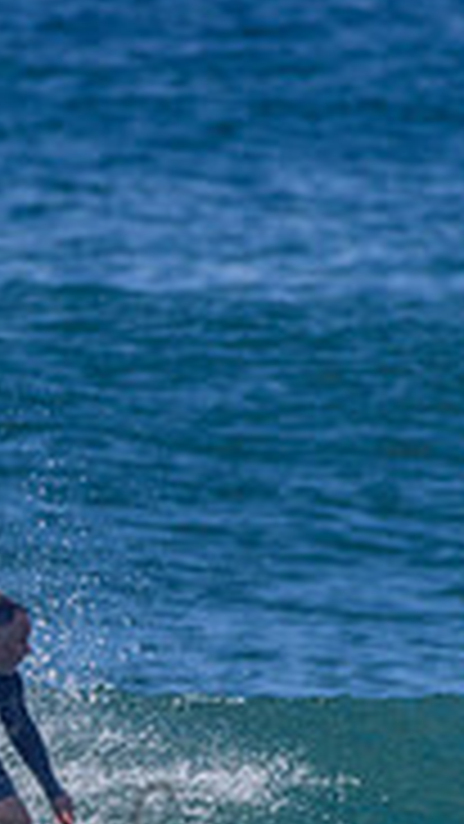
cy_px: 847
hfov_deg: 0.6
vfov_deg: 1.1
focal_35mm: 2039
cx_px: -38
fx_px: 44578
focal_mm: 500
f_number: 5.6
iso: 160
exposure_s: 1/2000
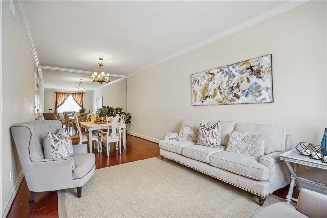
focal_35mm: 17
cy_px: 109
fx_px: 154
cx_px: 164
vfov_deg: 70.4
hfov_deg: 93.3
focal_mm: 17
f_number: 11
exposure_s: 1/3.33
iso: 800
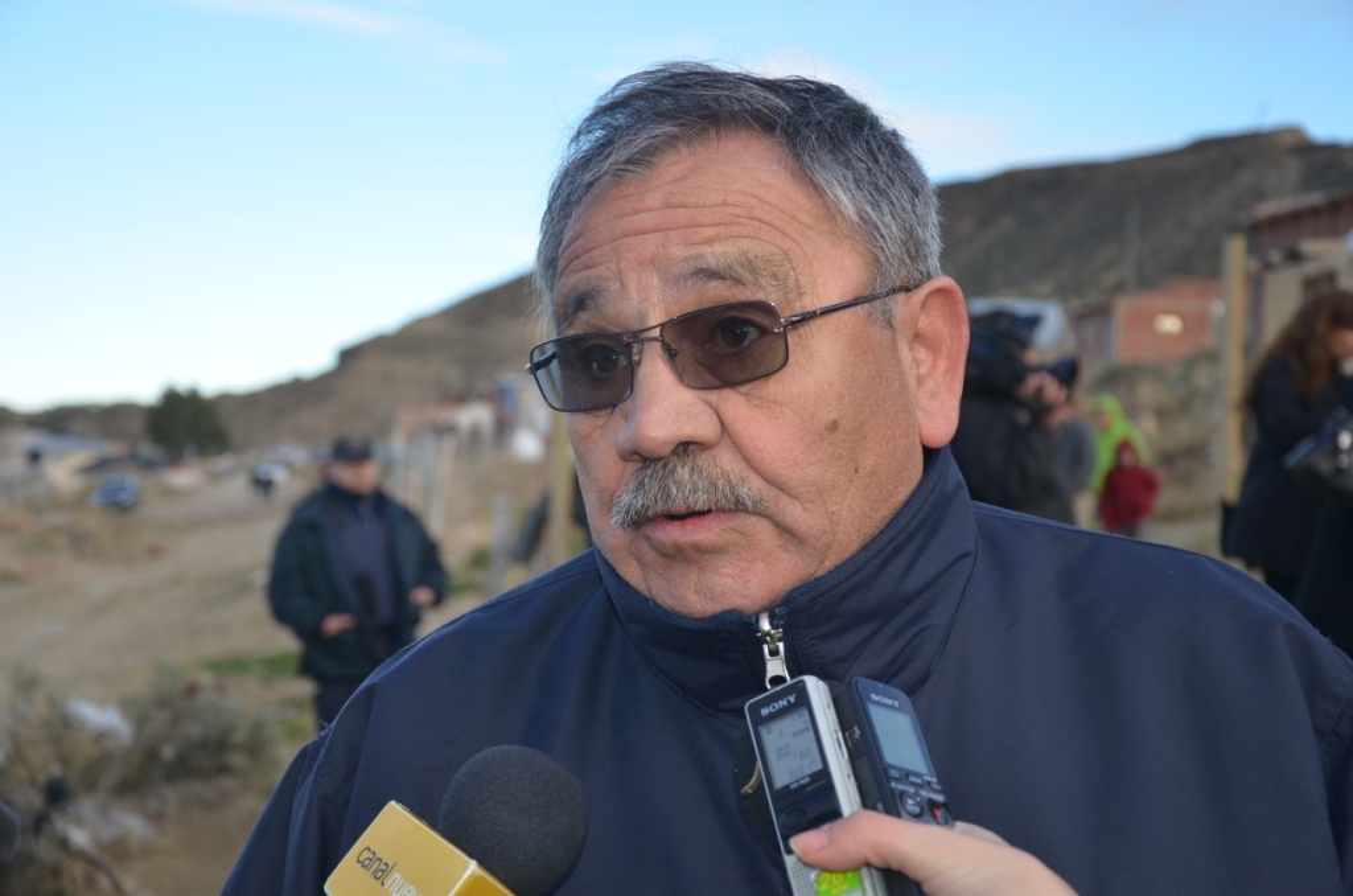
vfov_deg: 22.5
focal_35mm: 60
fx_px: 2250
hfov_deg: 33.5
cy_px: 448
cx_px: 676
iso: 180
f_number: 4.5
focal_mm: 40
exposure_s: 1/250
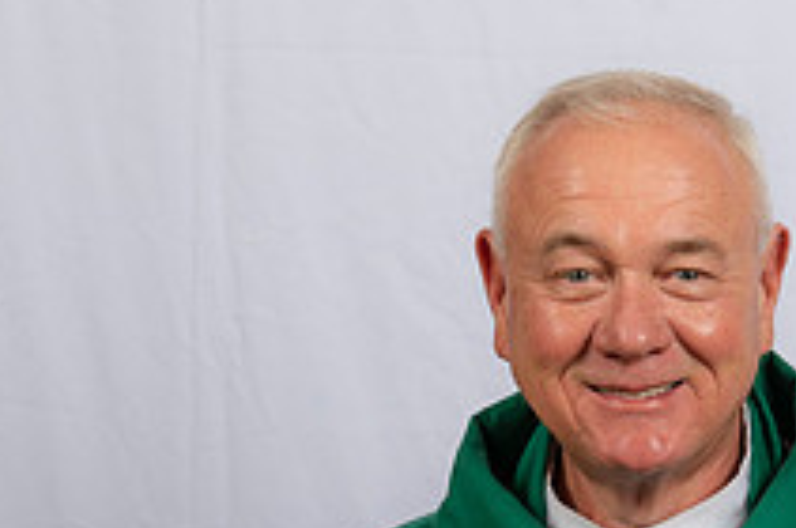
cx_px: 766
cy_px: 701
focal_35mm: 143
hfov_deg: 14.2
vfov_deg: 9.4
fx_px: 3157
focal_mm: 52
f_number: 8
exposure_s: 1/200
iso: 320
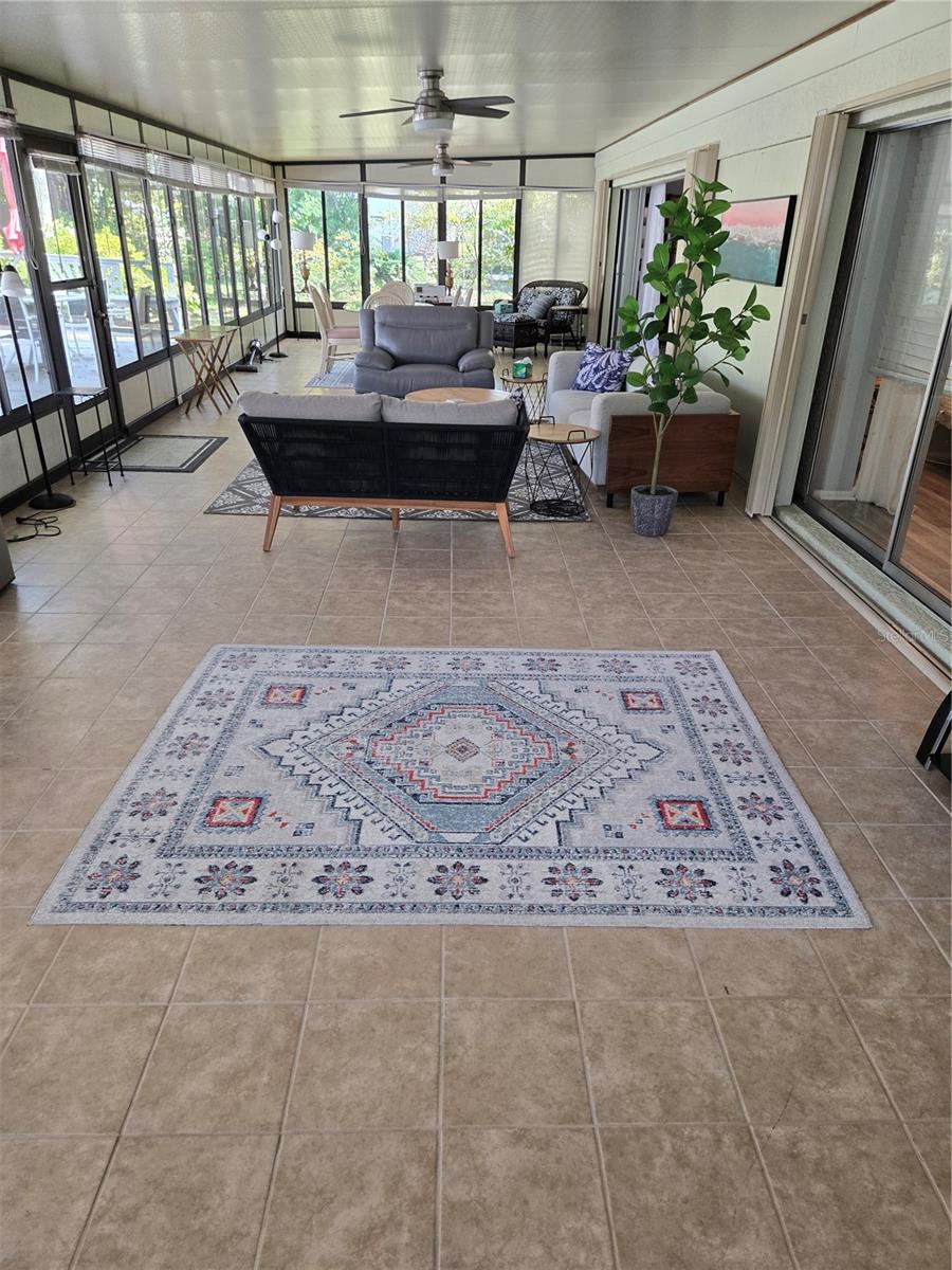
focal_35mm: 23
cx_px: 476
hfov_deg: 58.9
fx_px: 843
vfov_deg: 73.9
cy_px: 635
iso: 160
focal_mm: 5.4
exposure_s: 1/120
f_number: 1.8
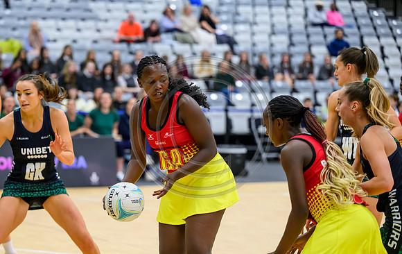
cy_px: 164
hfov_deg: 14.6
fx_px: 1567
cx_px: 157
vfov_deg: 9.3
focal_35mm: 143
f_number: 2.8
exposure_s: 1/1000
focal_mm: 115
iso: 4000
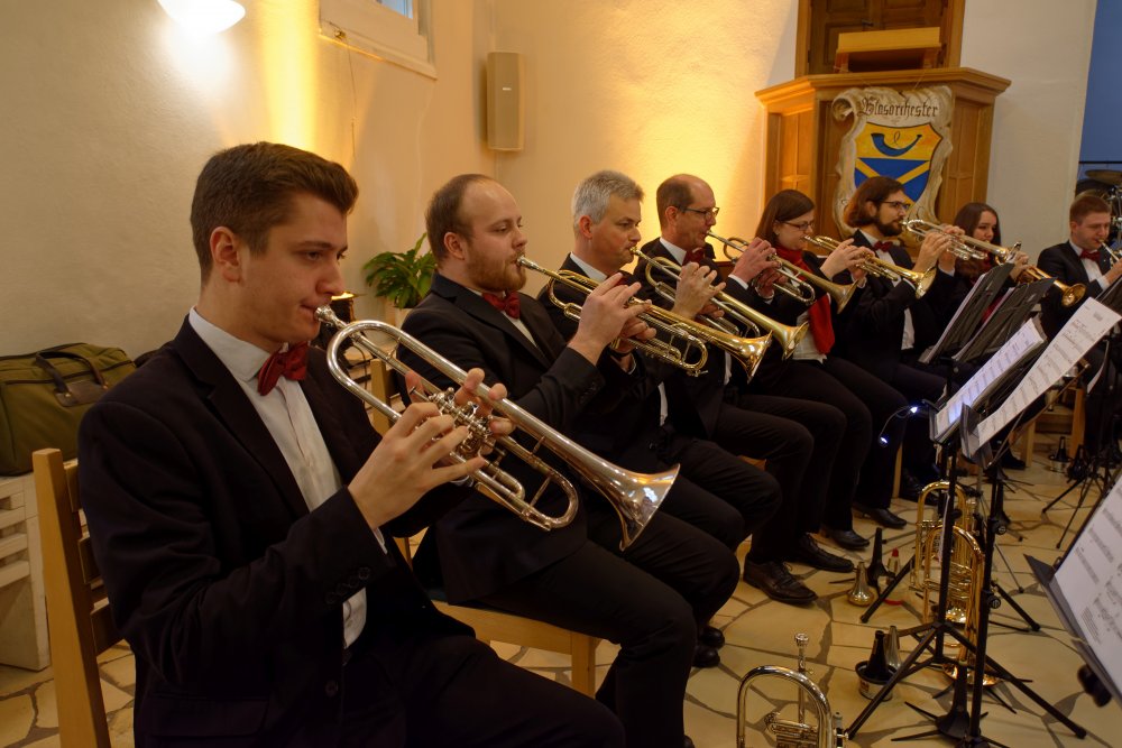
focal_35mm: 27
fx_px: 842
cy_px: 374
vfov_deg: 47.9
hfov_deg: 67.4
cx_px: 561
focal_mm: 18
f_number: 3.5
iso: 900
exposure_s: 1/30
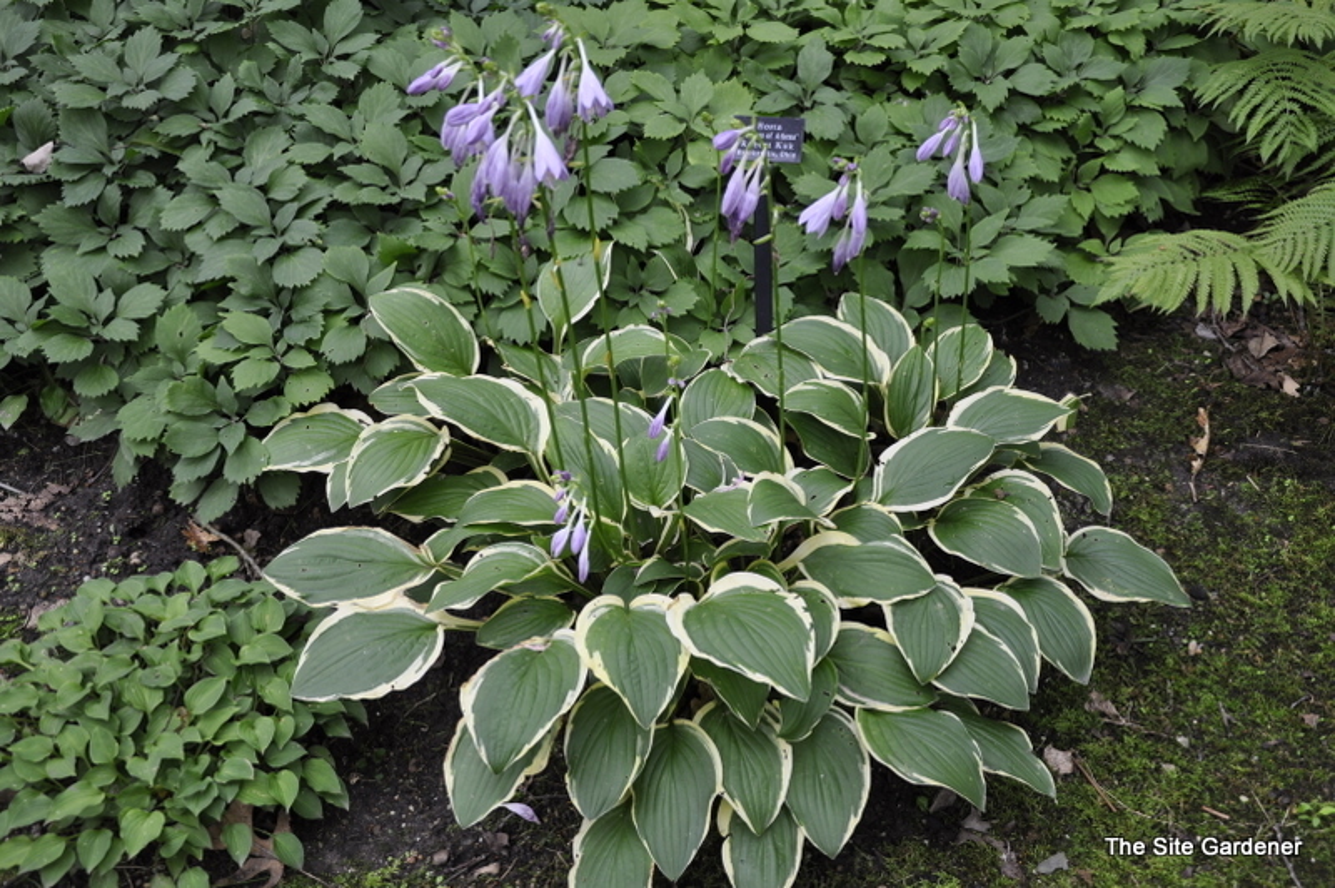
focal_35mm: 48
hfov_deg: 41.1
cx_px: 668
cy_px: 444
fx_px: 1778
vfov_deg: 28.0
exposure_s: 1/60
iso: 450
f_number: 4.2
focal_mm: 32
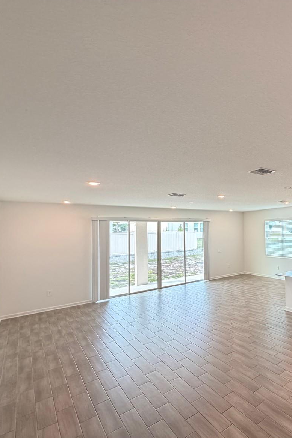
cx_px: 286
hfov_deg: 51.0
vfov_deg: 84.0
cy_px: 223
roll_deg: +3.2
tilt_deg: +4.7
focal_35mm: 20
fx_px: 243
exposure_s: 1/60
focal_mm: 2.22
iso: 250
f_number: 2.2
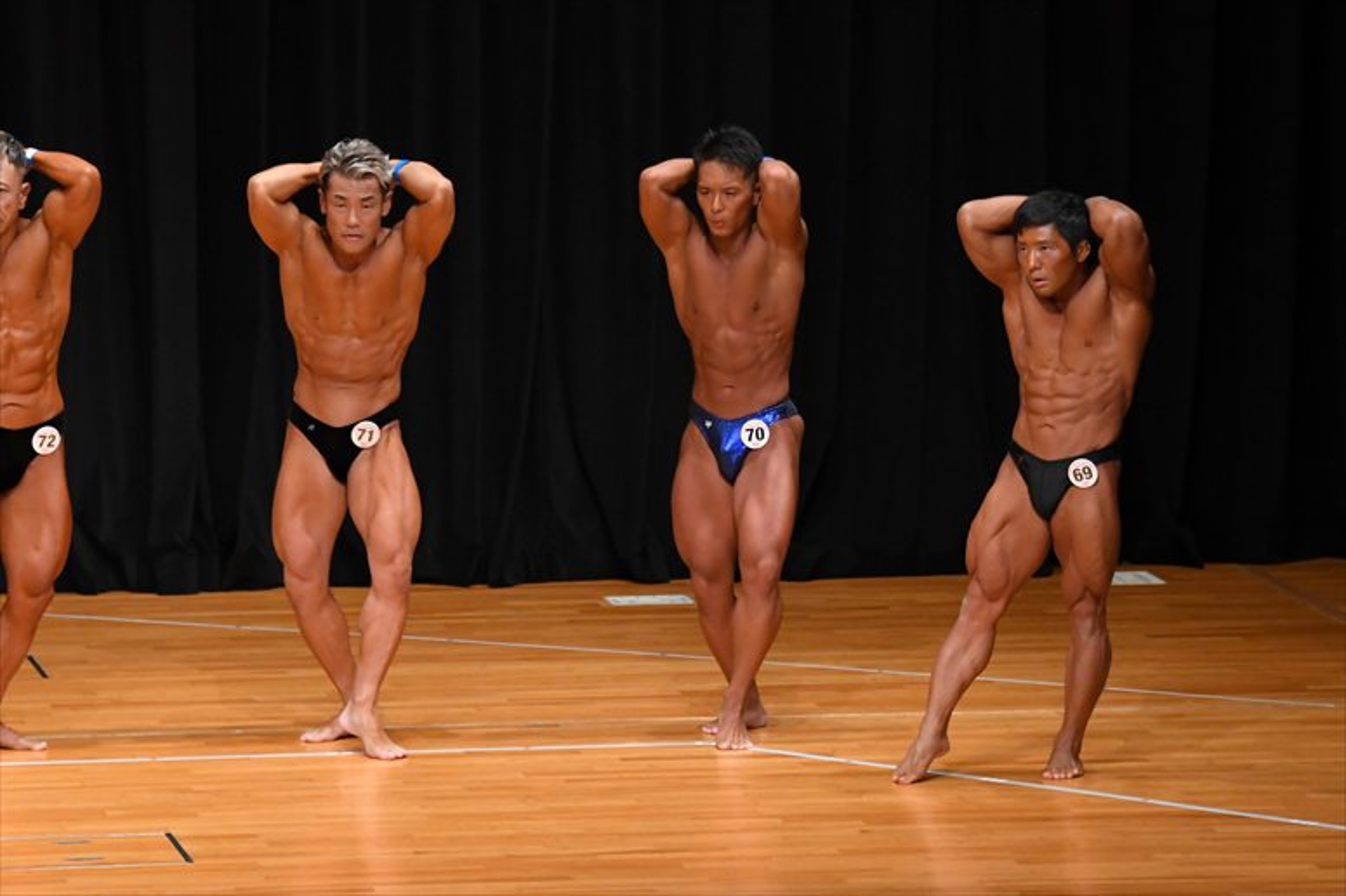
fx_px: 8969
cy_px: 448
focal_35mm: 240
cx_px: 673
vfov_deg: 5.7
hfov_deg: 8.6
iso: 4000
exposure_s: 1/400
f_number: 5.6
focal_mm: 160
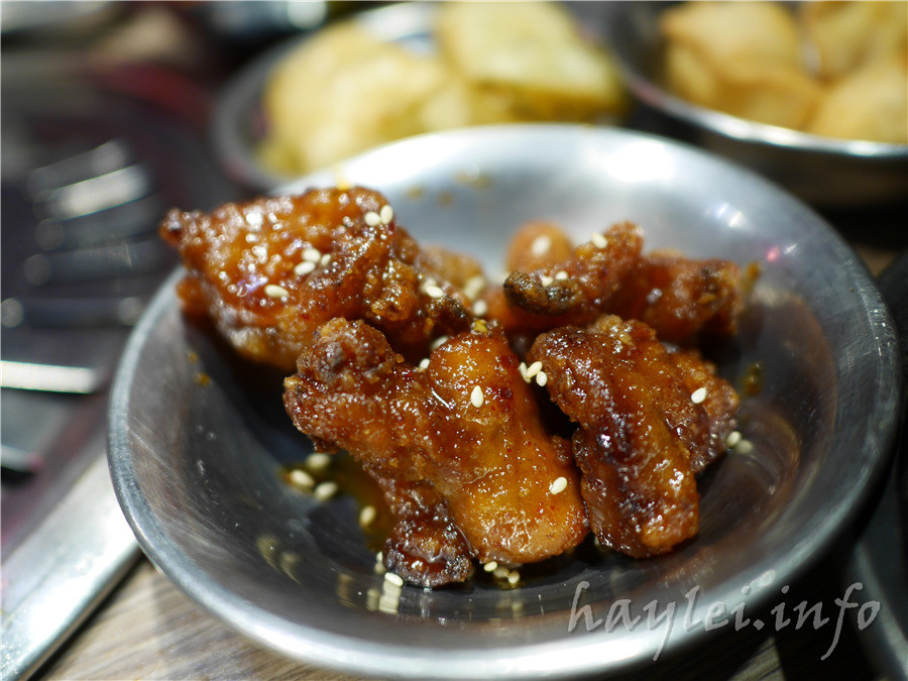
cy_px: 340
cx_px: 454
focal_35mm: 30
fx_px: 787
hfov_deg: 60.0
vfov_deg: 46.8
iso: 200
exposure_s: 1/80
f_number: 1.7
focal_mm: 15
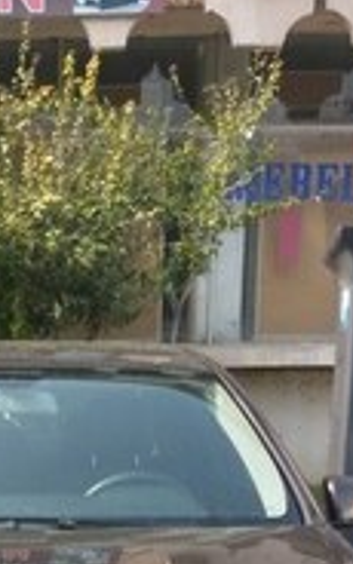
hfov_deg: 16.0
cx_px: -12
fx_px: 1231
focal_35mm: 80
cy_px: 720
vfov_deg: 23.1
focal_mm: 3.7
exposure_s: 1/374
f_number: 1.9
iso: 40
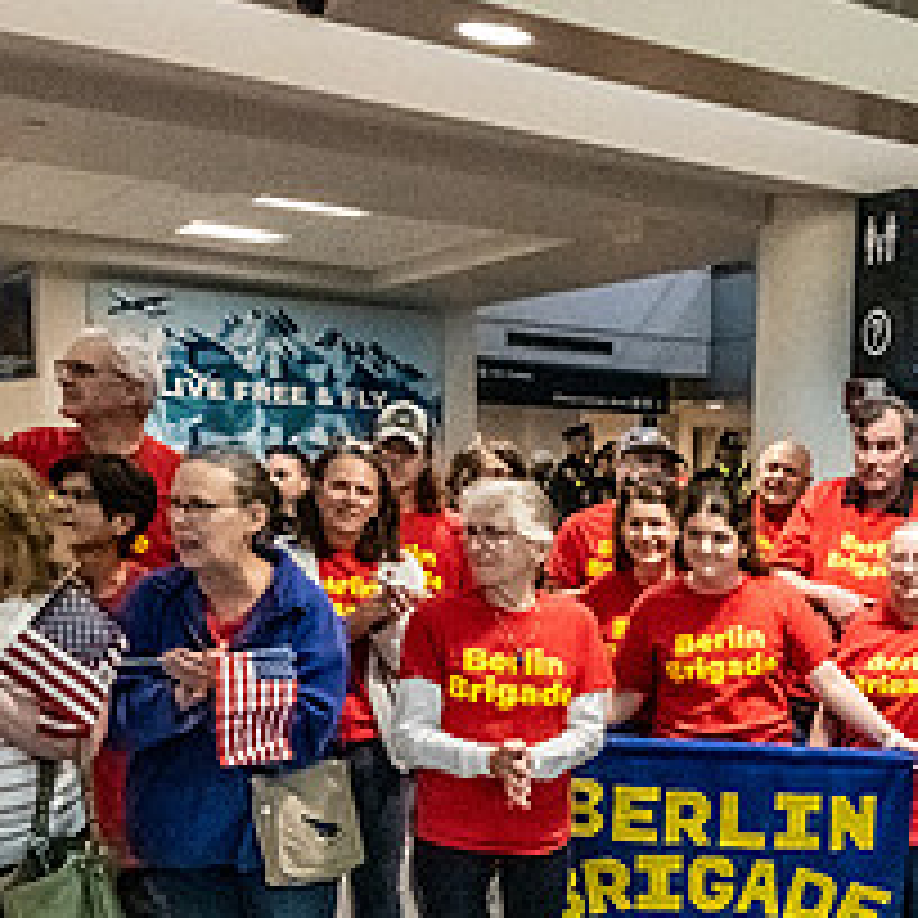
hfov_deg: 33.9
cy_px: 703
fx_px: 1380
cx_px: 900
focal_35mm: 46
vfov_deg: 35.8
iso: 20000
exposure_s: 1/640
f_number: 6.3
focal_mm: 15
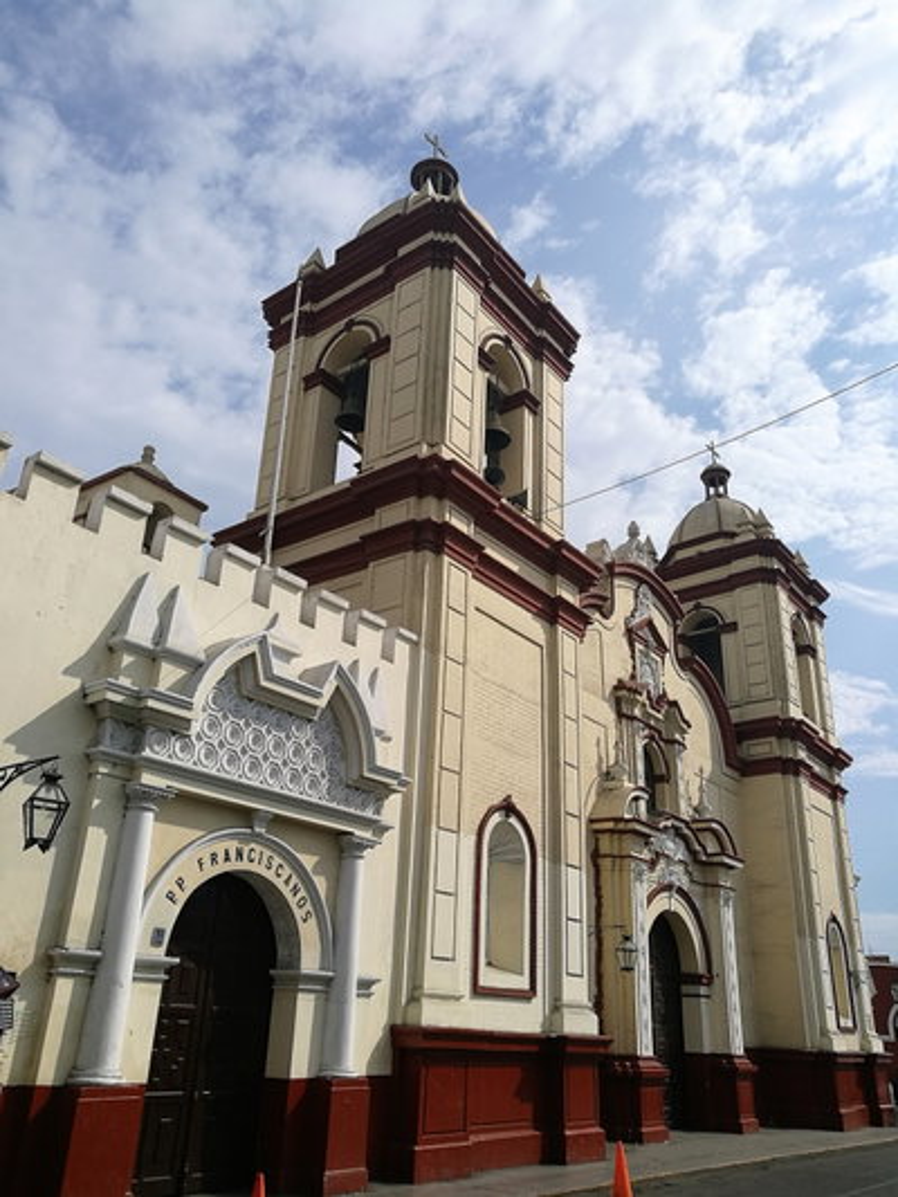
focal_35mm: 27
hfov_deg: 51.4
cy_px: 598
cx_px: 449
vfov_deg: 65.3
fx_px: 934
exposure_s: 1/2703
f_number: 2.2
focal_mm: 4.5
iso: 50
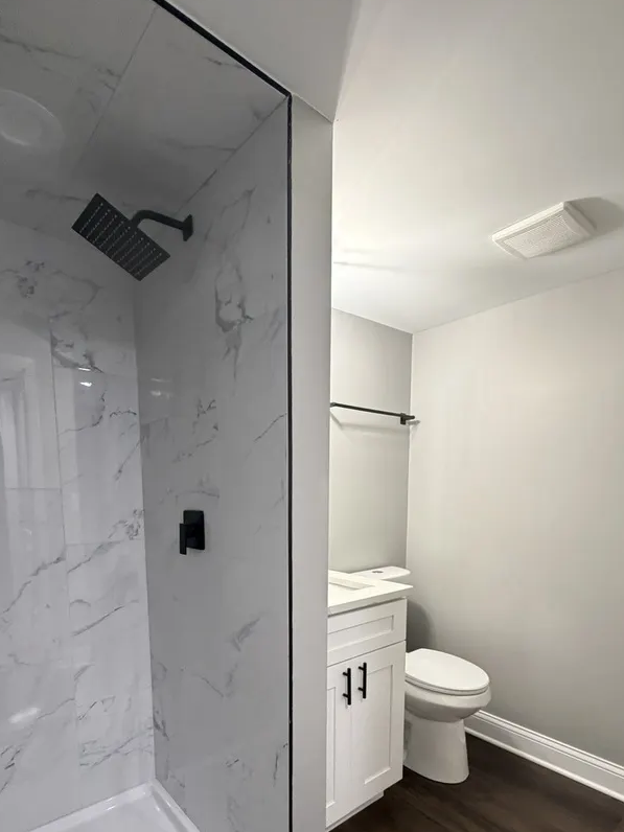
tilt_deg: -7.7
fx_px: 457
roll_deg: +0.6
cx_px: 293
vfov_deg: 82.0
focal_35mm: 19
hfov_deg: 68.6
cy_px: 549
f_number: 2.2
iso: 320
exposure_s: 1/60
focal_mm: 2.22
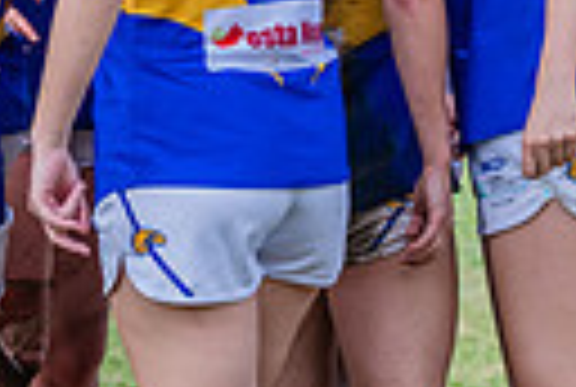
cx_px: -9
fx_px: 12814
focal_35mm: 799
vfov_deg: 1.7
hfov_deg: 2.6
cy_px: 173
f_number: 8
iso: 800
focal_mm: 150
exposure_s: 1/1600
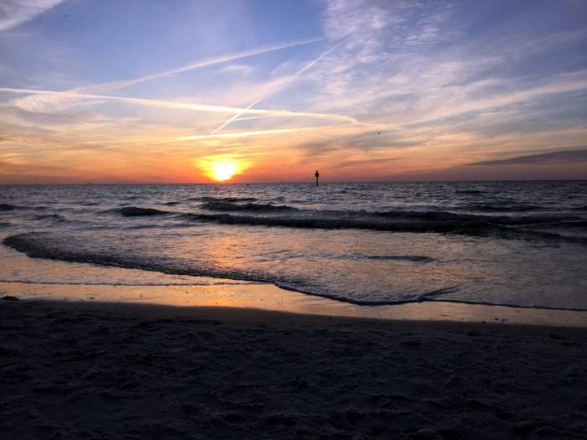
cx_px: 294
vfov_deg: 48.2
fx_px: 492
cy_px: 220
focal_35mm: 29
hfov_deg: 61.7
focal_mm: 4.15
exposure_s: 1/706
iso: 32
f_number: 2.2
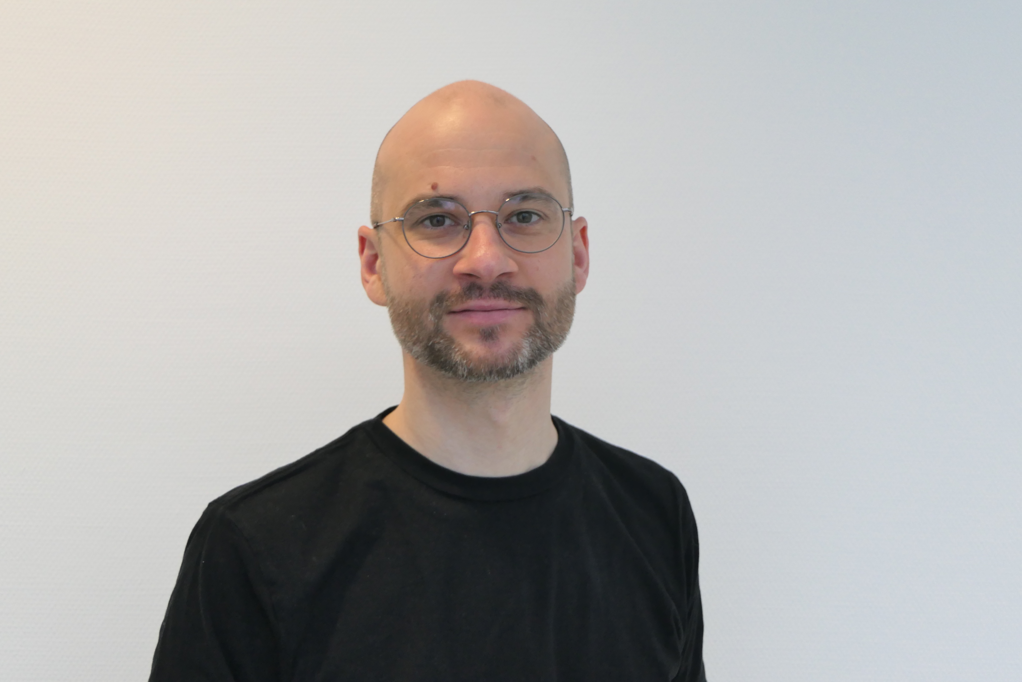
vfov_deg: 29.2
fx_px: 1306
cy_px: 341
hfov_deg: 42.7
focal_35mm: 46
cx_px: 511
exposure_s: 1/80
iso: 800
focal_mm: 16.9
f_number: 3.5
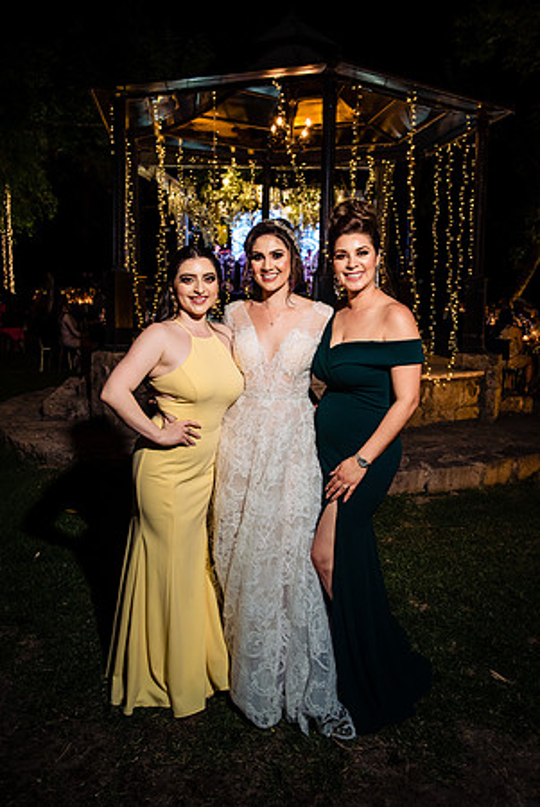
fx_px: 718
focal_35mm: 32
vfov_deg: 58.7
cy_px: 404
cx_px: 270
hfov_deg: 41.2
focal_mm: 32
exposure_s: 1/50
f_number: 7.1
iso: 1600
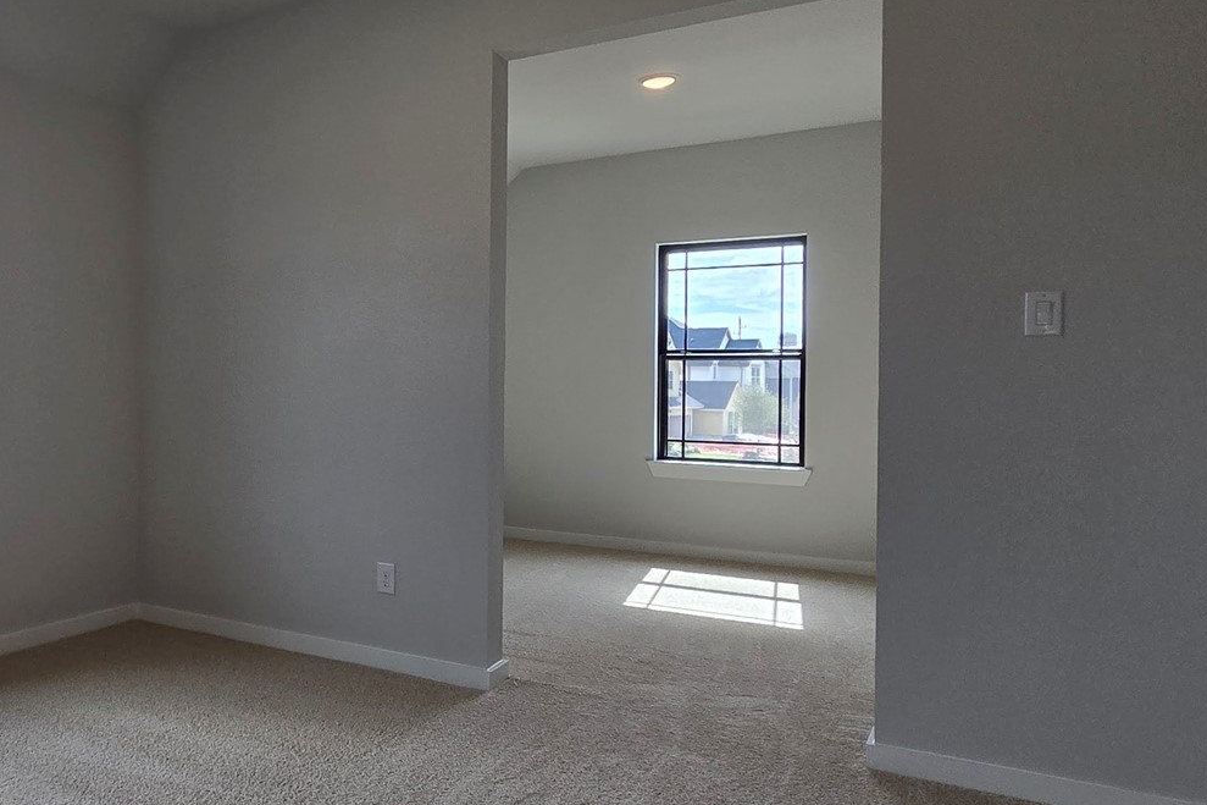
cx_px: 137
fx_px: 939
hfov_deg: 57.0
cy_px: 386
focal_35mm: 28
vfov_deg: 46.4
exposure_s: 1/257
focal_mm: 2.2
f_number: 2.2
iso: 50
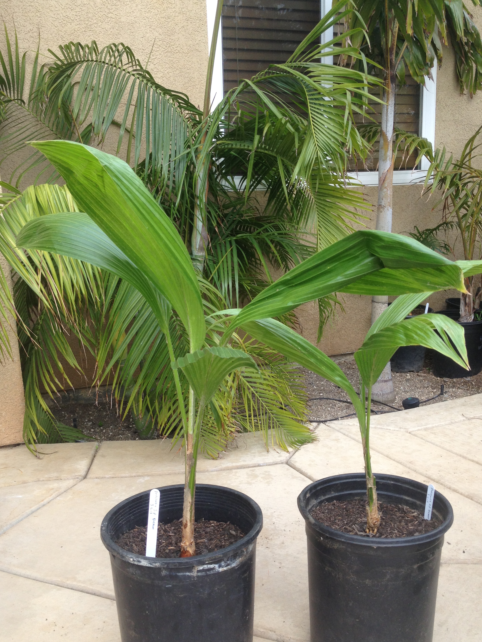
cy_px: 345
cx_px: 244
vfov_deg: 47.8
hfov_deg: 36.8
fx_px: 724
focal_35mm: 39
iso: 50
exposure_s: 1/177
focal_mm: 4.28
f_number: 2.4
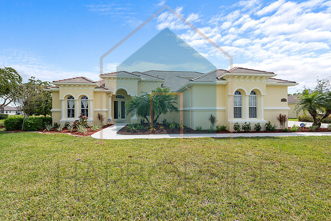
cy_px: 110
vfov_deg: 73.8
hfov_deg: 96.7
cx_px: 166
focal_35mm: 16
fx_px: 147
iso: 160
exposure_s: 1/320
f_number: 11
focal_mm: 16
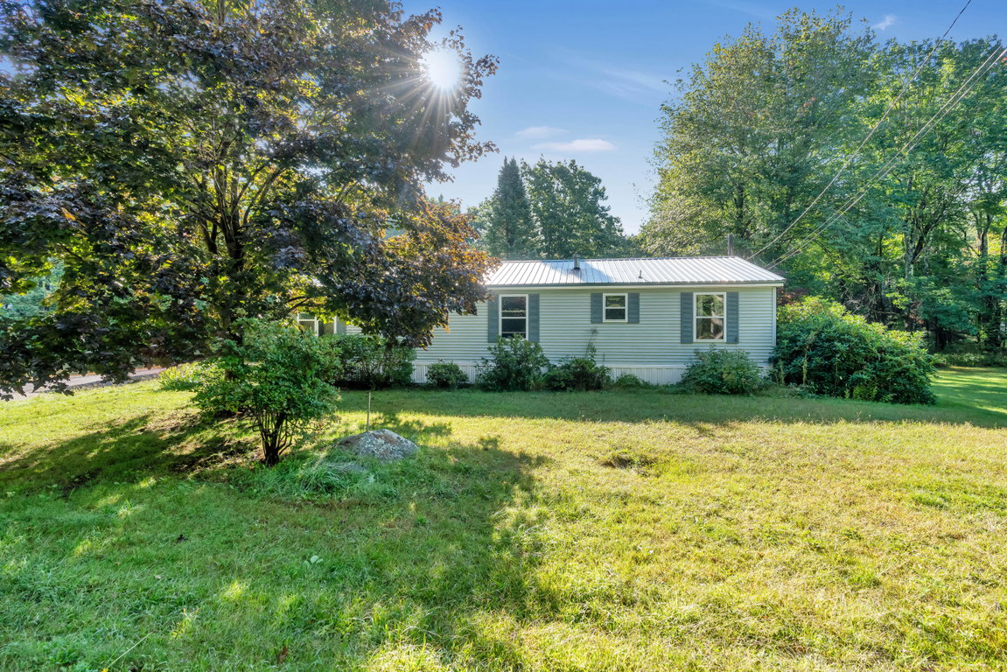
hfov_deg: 96.7
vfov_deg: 73.8
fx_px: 448
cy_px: 336
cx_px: 504
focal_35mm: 16
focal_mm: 16
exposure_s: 1/350
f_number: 8
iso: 800
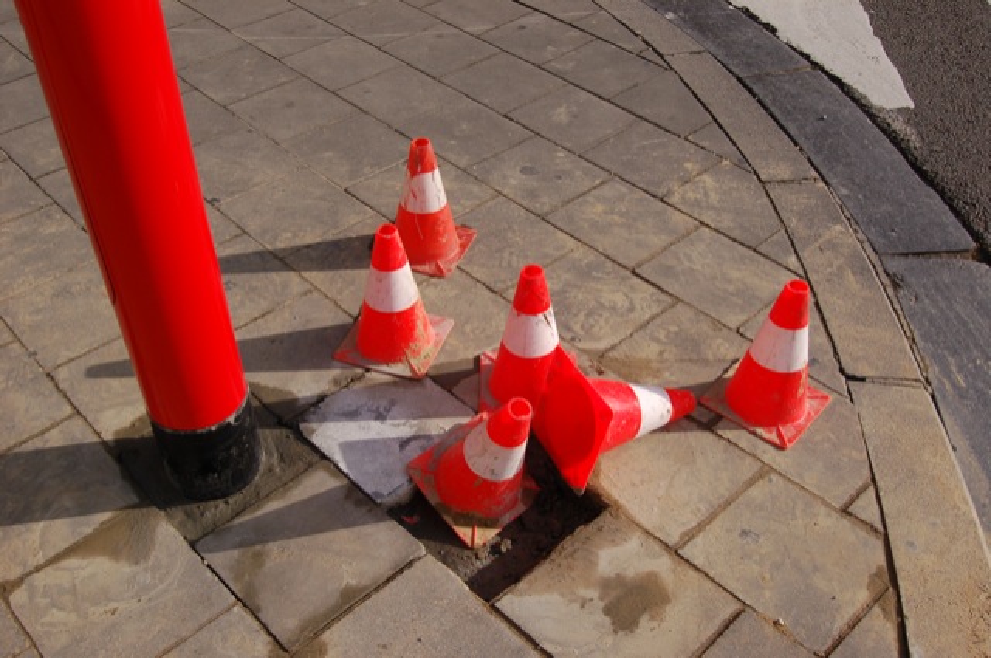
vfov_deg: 38.3
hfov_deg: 55.2
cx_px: 496
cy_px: 329
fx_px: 948
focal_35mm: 34
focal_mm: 23
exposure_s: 1/400
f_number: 10
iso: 200
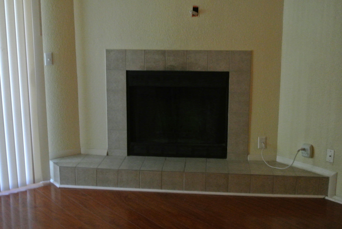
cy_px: 114
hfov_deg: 41.9
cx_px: 171
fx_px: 447
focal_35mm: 47
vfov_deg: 28.7
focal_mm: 17.5
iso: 3200
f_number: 4.5
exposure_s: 1/60
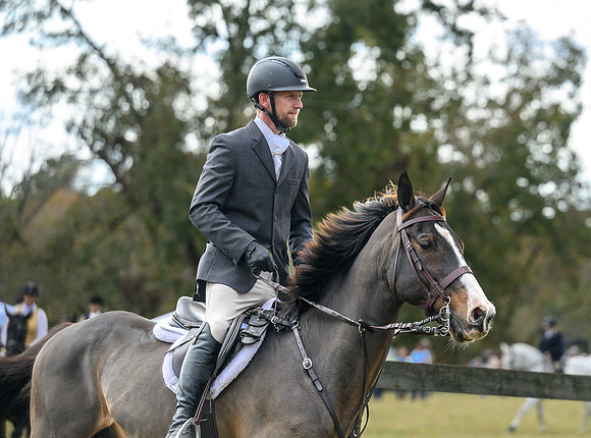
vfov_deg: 10.1
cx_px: 351
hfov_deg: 13.6
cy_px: 203
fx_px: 2477
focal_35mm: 146
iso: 640
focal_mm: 125
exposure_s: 1/1000
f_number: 3.5
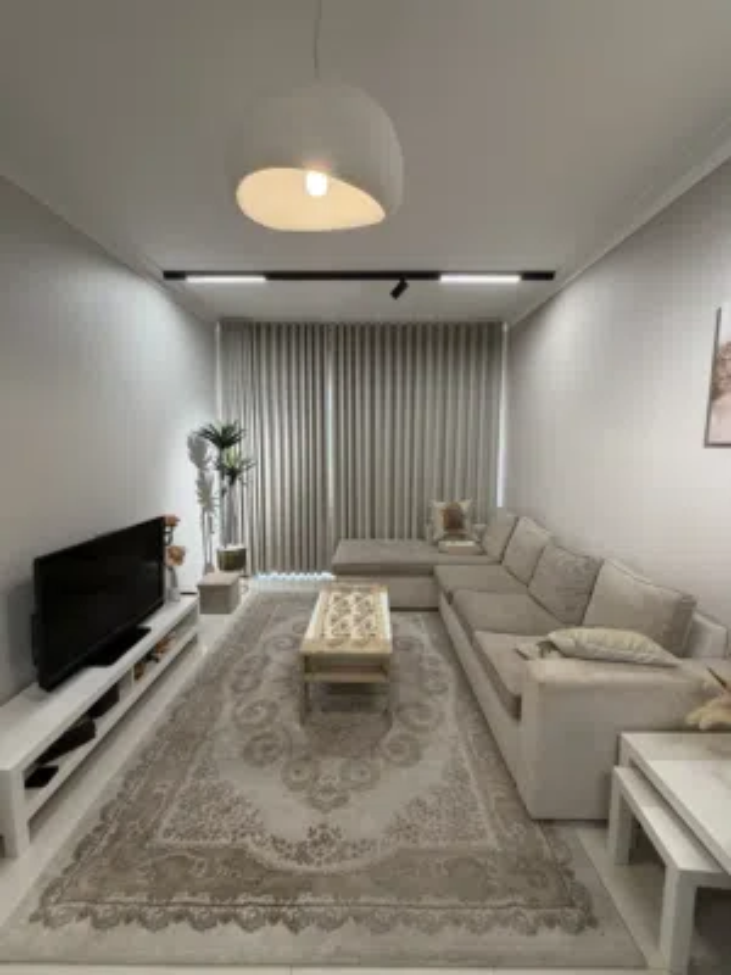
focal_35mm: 14
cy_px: 488
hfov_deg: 85.7
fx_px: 394
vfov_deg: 102.1
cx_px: 366
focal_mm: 2.22
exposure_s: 1/100
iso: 250
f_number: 2.2
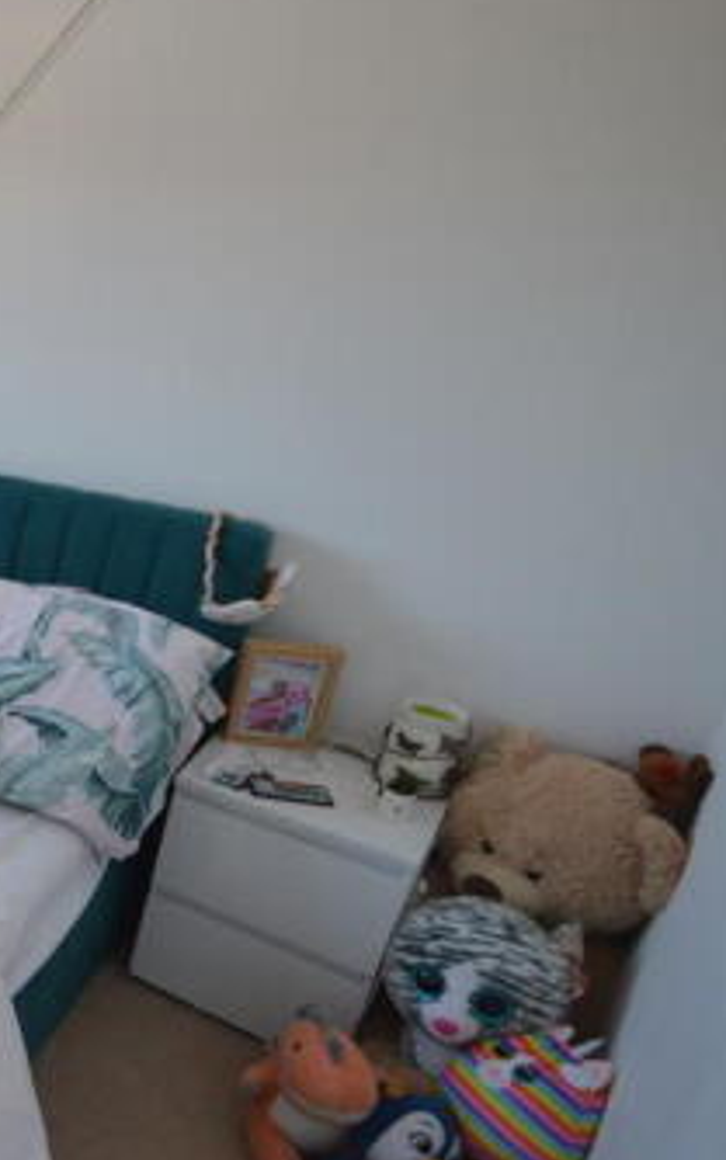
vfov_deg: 62.8
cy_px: 622
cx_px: -389
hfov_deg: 27.3
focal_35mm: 30
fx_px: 949
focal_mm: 10
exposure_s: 1/60
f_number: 4
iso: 400
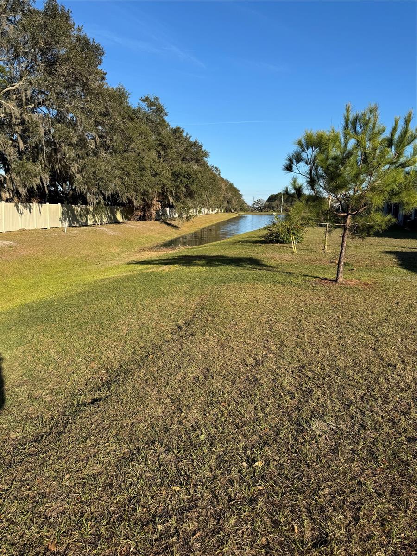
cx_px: 208
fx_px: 385
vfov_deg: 71.6
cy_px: 278
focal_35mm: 24
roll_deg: -3.3
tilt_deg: -7.8
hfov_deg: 56.8
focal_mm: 6.76
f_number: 1.78
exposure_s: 1/3597
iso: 80
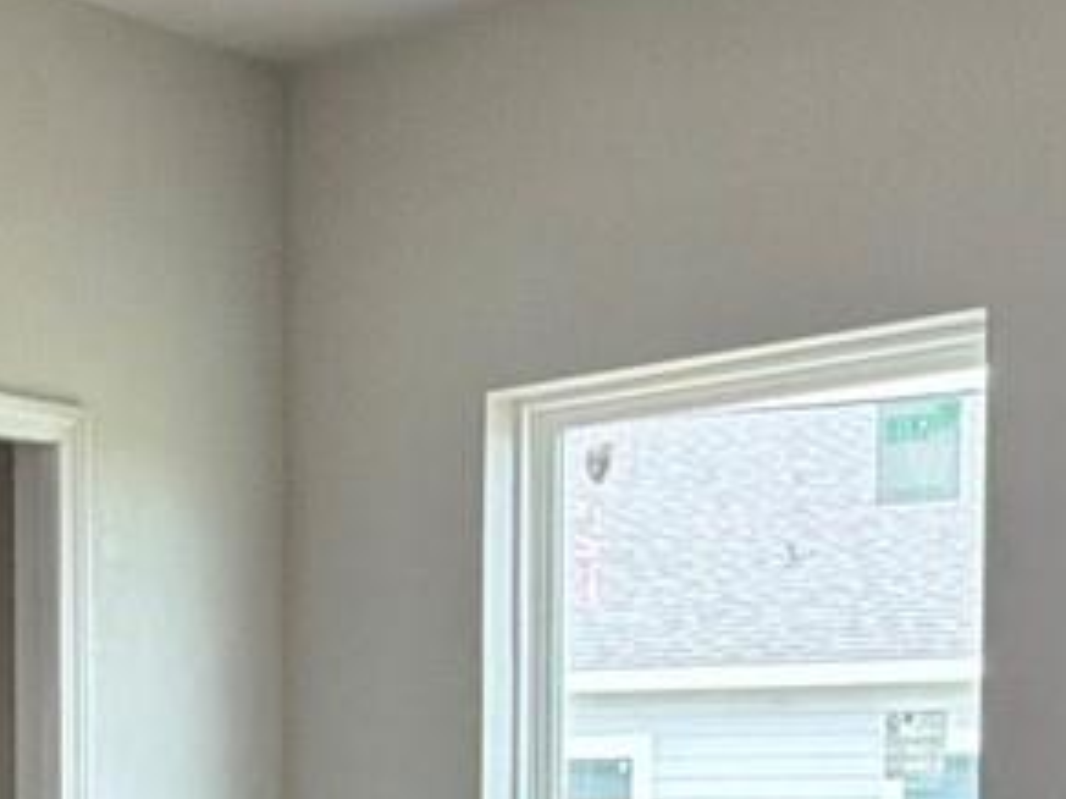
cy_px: 979
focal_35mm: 77
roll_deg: +0.5
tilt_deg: -4.4
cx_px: 399
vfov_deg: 18.1
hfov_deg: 25.3
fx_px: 2370
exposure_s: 1/120
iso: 160
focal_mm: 2.22
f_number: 2.2
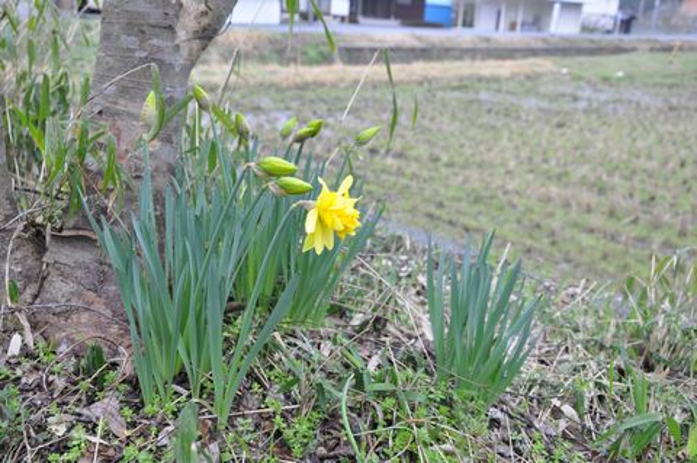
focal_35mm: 39
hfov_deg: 49.6
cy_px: 232
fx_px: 754
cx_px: 348
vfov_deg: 34.1
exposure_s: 1/60
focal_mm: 26
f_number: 8
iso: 800
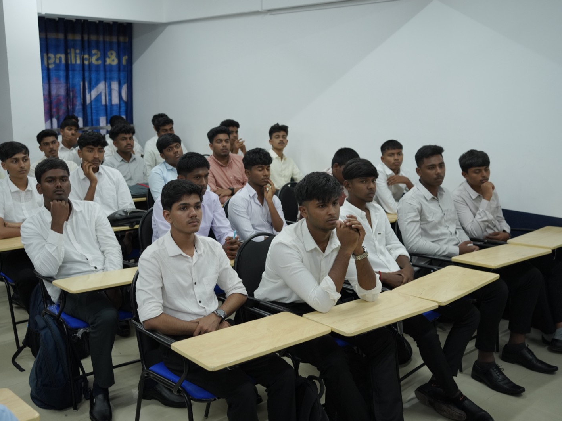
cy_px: 211
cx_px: 263
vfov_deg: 37.7
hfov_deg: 49.0
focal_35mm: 38
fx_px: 617
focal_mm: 35
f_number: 4
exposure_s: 1/125
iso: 1600
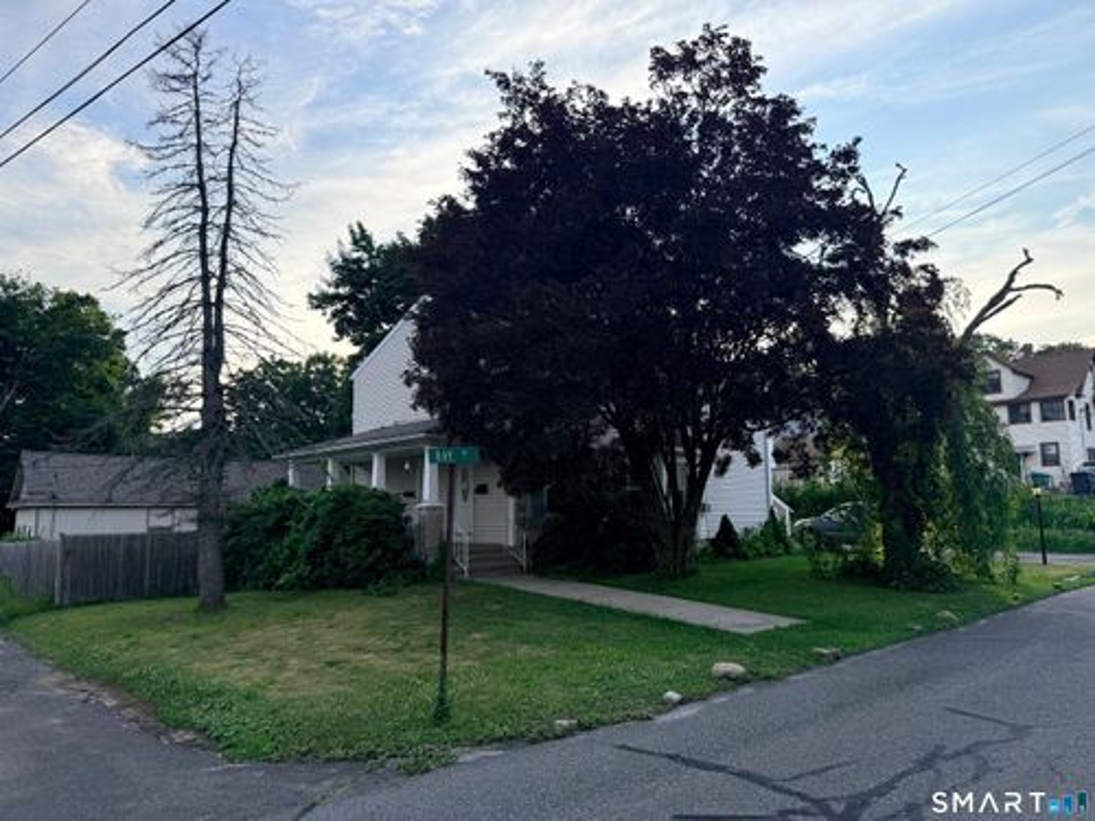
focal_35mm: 24
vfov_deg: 56.8
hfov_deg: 71.6
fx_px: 759
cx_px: 548
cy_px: 410
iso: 100
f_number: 1.78
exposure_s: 1/2110
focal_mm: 6.76
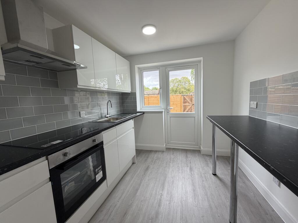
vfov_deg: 85.7
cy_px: 112
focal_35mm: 14
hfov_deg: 102.1
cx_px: 149
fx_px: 121
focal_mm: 2.22
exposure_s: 1/121
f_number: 2.2
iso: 100
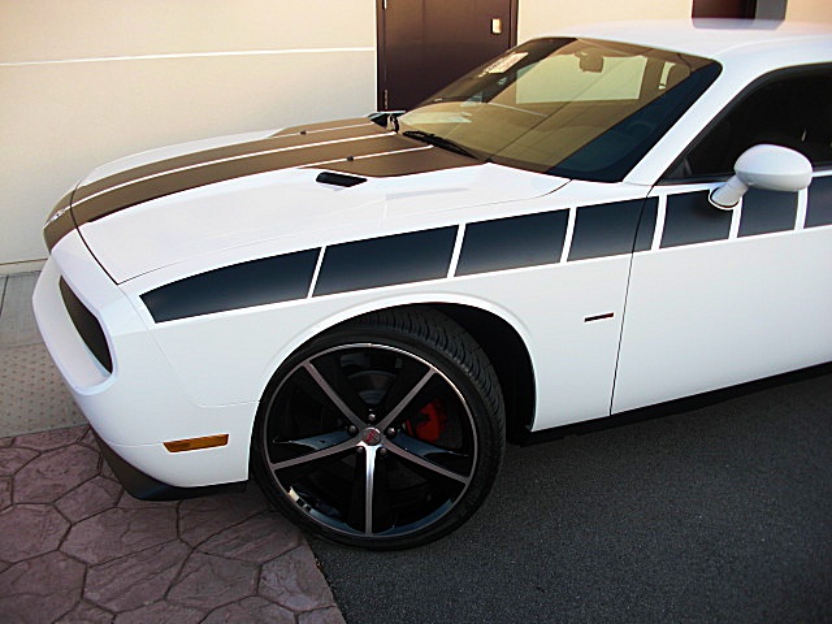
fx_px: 865
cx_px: 416
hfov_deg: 51.4
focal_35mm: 36
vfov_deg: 39.7
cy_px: 312
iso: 50
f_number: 2.8
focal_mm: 6.3
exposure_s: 1/100
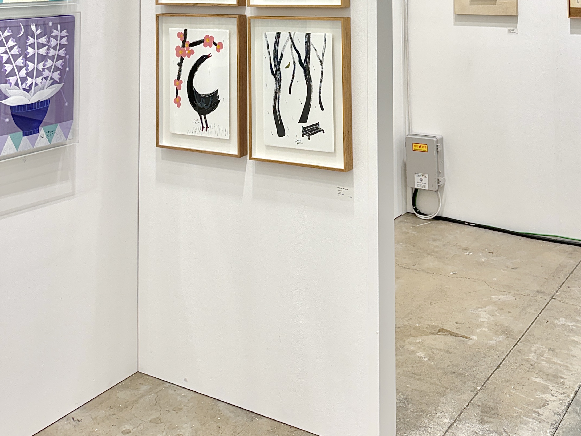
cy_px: -5
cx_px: 348
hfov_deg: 44.6
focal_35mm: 42
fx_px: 705
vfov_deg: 31.6
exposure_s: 1/150
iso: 80
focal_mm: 6.76
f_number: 1.78
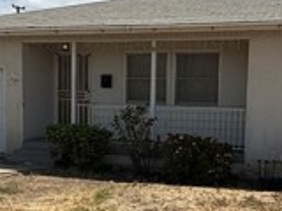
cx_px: 167
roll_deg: -1.5
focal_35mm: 56
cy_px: 142
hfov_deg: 34.3
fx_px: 456
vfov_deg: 25.9
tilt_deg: -1.2
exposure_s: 1/2841
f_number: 2.2
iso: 50
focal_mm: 2.22
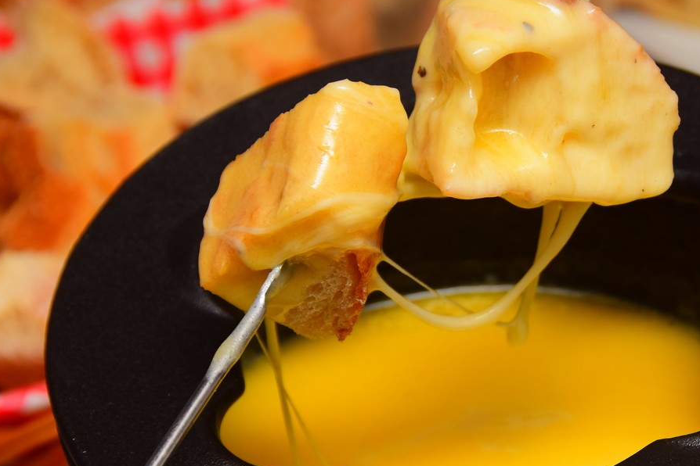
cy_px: 292
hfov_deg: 10.9
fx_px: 3672
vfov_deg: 7.3
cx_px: 470
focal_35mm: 189
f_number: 7.1
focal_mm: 75
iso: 400
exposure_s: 1/200
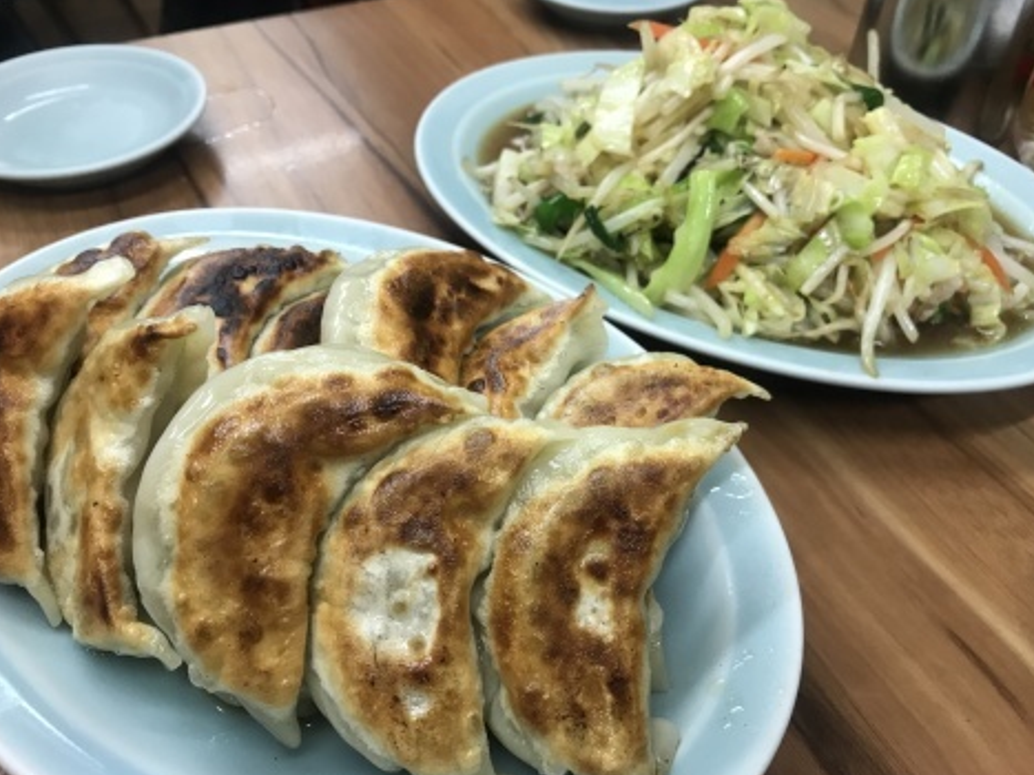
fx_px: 896
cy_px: 373
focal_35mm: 30
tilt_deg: -43.9
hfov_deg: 60.0
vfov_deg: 46.8
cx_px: 536
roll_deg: -1.2
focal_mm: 3.99
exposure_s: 1/33
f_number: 1.8
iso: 40
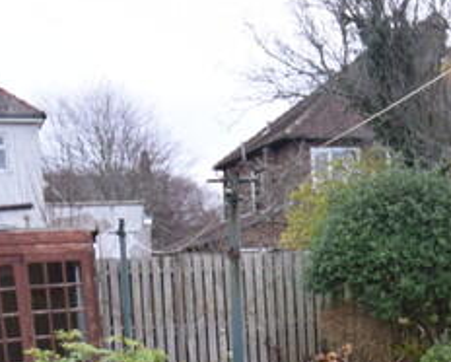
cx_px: 311
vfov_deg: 16.4
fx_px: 1162
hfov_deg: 21.8
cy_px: 511
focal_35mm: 87
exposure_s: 1/80
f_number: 4.8
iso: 400
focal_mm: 14
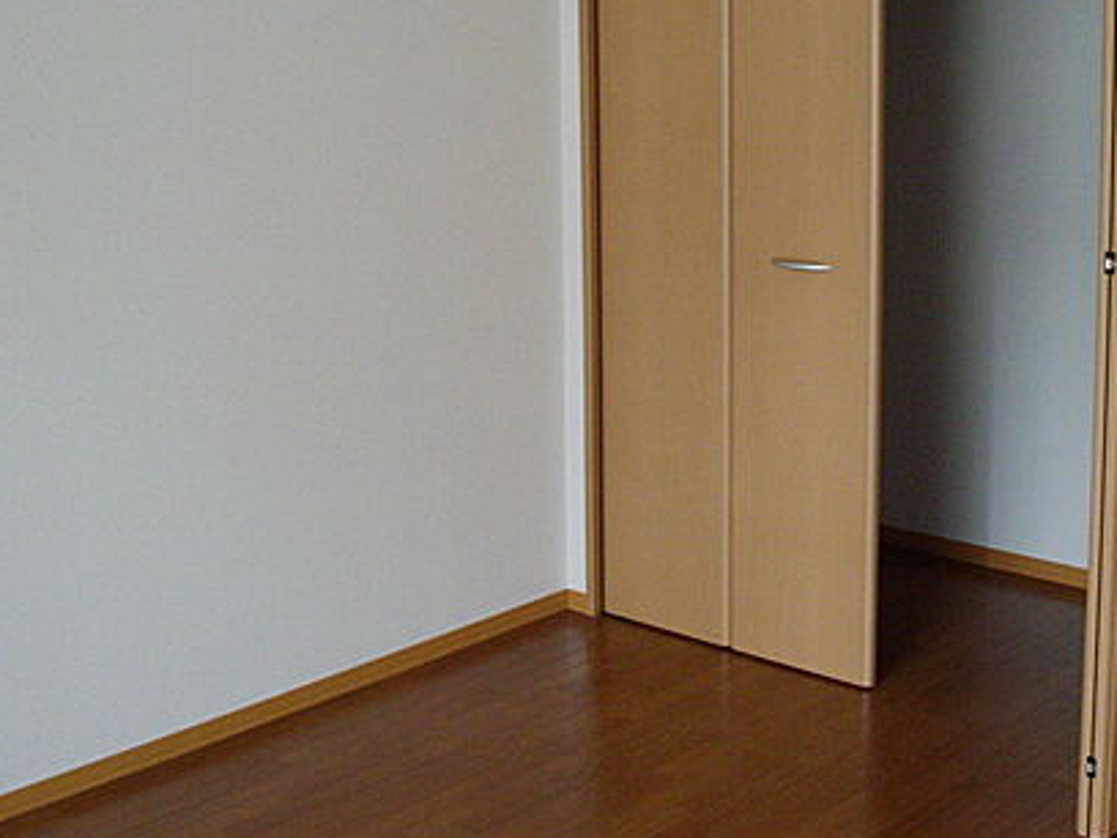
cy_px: 230
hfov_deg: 33.2
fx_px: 1872
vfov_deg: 25.0
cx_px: 621
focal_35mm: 58
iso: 266
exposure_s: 1/50
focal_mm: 6.2
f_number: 2.8
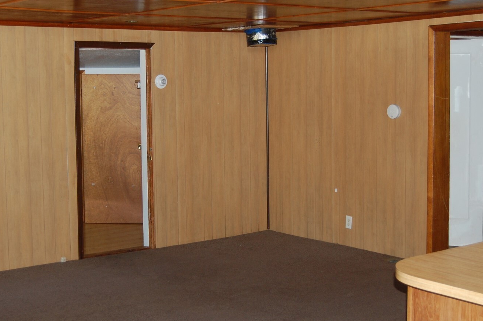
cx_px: 213
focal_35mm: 58
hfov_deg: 34.5
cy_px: 161
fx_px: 777
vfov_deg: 23.3
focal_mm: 30
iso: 450
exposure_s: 1/60
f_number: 4.2
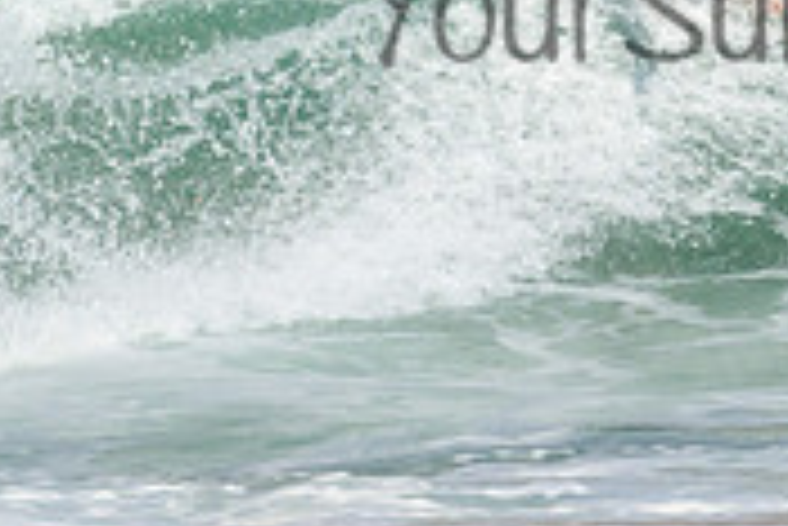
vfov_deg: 0.5
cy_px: -169
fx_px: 66793
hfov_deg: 0.7
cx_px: 633
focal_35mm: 3049
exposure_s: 1/2000
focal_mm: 800
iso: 1100
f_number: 11
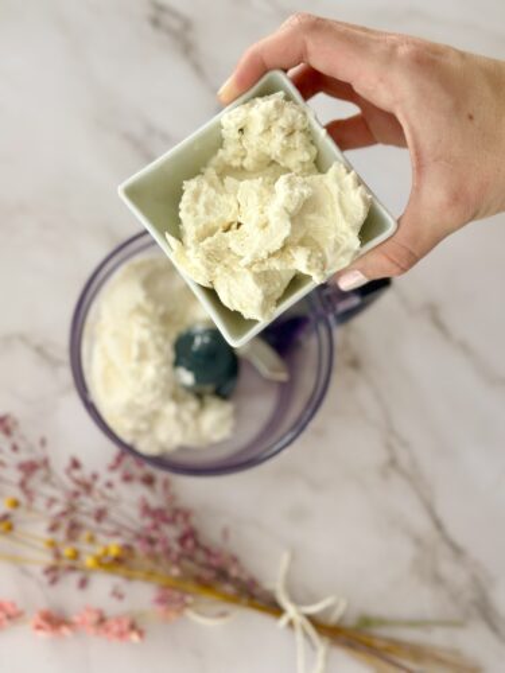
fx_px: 934
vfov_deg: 39.7
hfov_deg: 30.3
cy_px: 336
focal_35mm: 48
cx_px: 252
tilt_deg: -75.0
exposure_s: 1/171
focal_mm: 6.86
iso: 100
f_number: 1.78
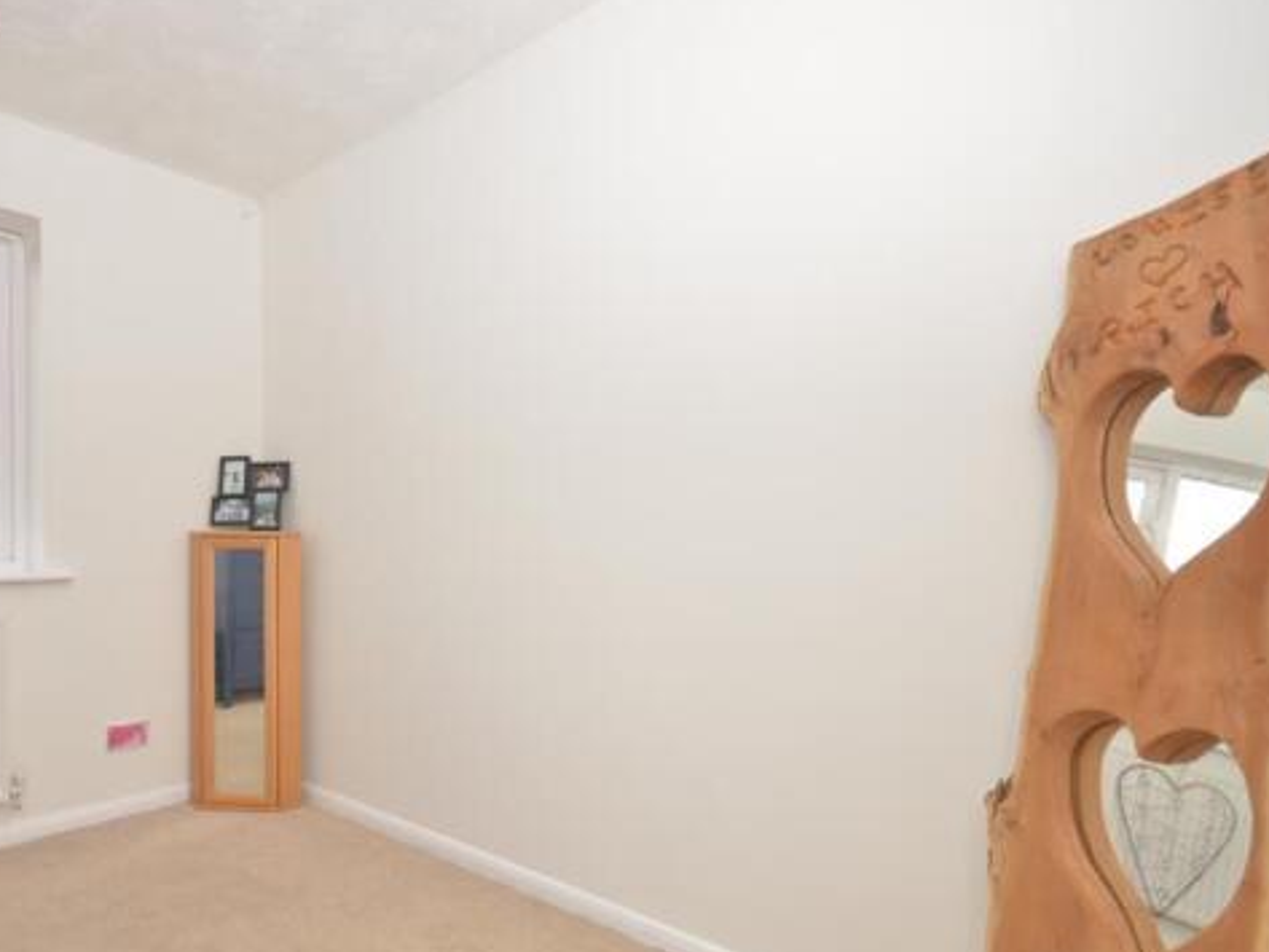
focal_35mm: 20
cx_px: 451
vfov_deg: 65.8
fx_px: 733
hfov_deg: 79.7
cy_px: 527
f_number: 7.1
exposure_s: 1/160
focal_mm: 10
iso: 500
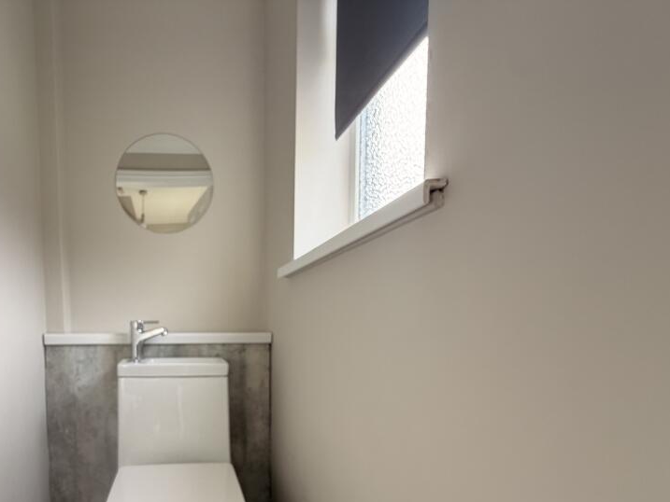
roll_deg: +0.4
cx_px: 213
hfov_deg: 78.5
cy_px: 357
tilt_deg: -4.4
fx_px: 387
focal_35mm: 20
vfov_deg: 63.3
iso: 125
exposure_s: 1/121
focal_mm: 2.22
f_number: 2.2
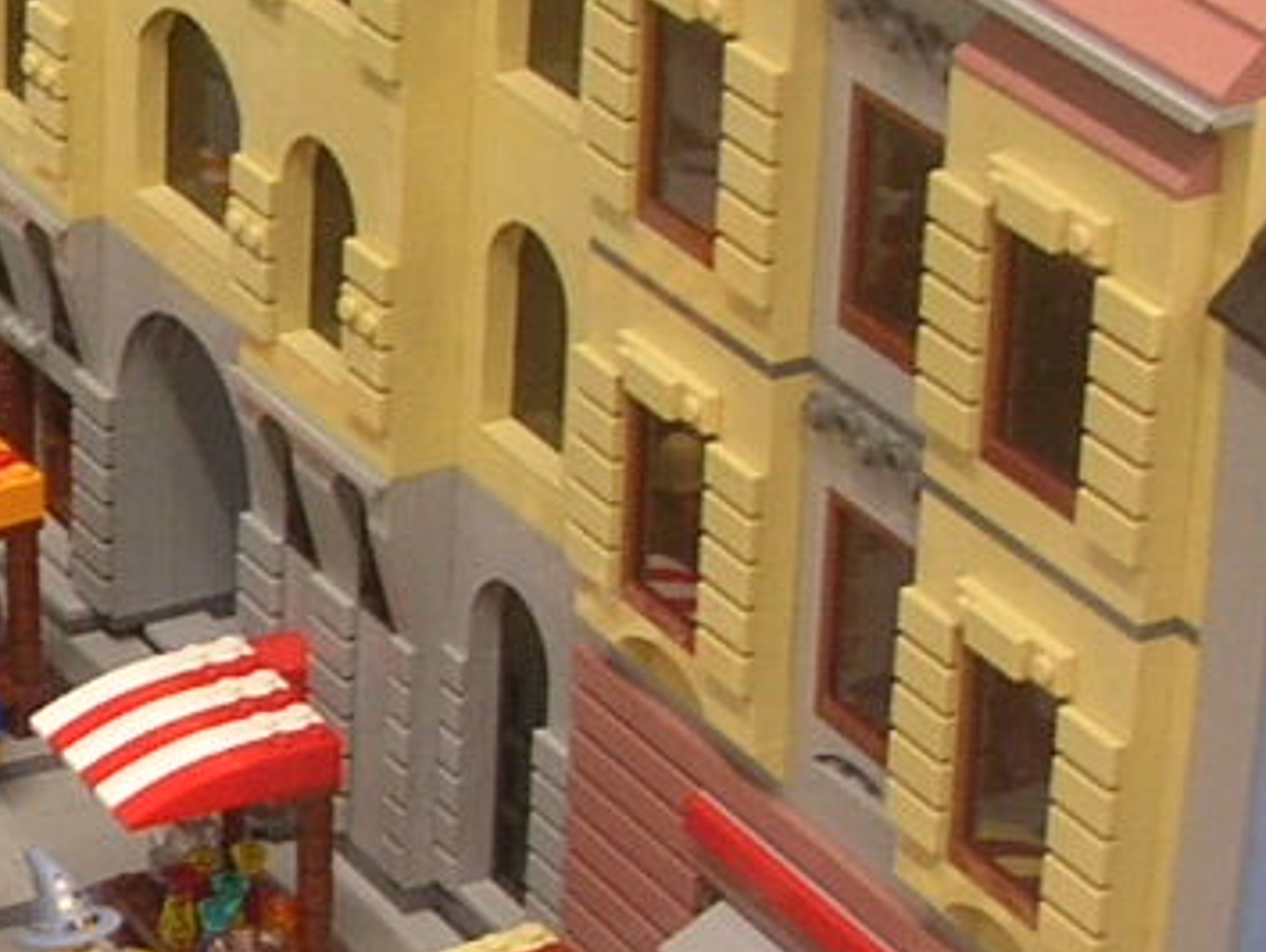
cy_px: 558
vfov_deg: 9.4
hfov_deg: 12.1
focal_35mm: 158
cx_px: -476
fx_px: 5782
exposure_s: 1/8.1
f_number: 2.8
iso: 50
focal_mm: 5.8
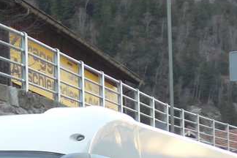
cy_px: 262
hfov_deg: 11.5
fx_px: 1165
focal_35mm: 177
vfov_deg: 7.6
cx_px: 4
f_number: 3
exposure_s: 1/250
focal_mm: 9.5
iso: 320
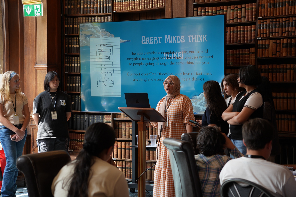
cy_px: 98
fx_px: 617
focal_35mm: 75
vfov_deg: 18.2
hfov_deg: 27.0
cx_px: 148
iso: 100
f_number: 2.8
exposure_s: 1/50
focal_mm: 50
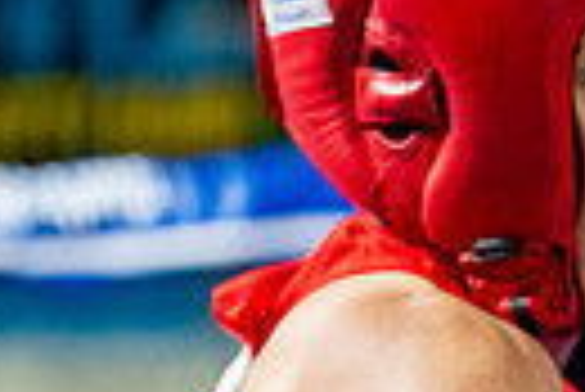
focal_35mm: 667
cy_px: 674
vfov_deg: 2.1
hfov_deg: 3.1
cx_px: 1058
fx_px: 10851
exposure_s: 1/800
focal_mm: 150
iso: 4000
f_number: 2
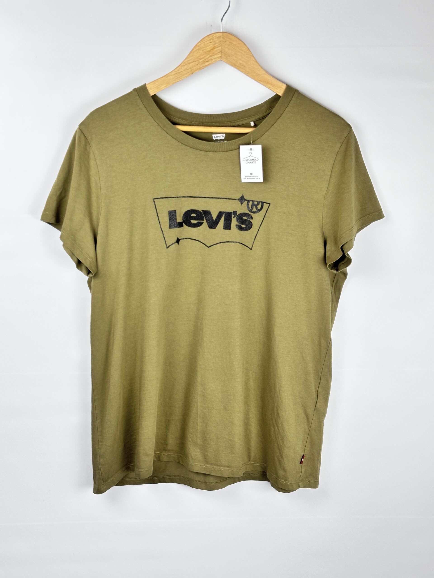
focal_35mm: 48
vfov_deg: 39.7
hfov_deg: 30.3
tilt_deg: -13.3
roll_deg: -1.2
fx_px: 802
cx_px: 217
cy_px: 289
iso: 64
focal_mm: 6.86
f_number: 1.78
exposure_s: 1/260
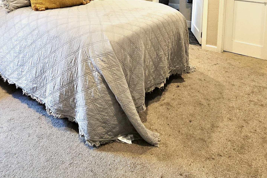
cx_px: 116
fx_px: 215
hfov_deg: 63.4
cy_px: -29
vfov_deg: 36.2
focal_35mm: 29
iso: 125
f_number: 2.2
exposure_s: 1/60.2
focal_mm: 2.2
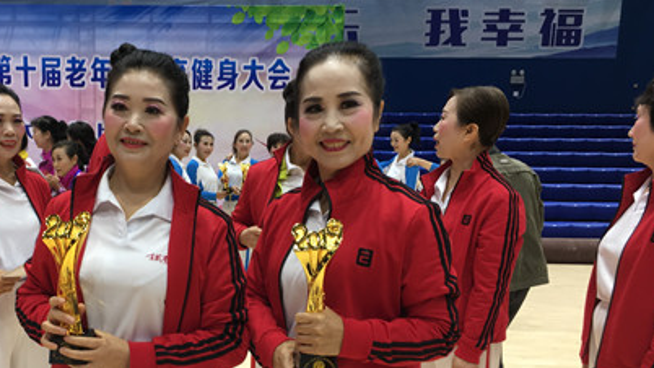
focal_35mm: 44
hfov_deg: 45.6
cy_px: 303
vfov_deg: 26.5
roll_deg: -1.2
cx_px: 210
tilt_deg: -8.9
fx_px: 763
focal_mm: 4.15
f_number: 2.2
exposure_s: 1/100
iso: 40
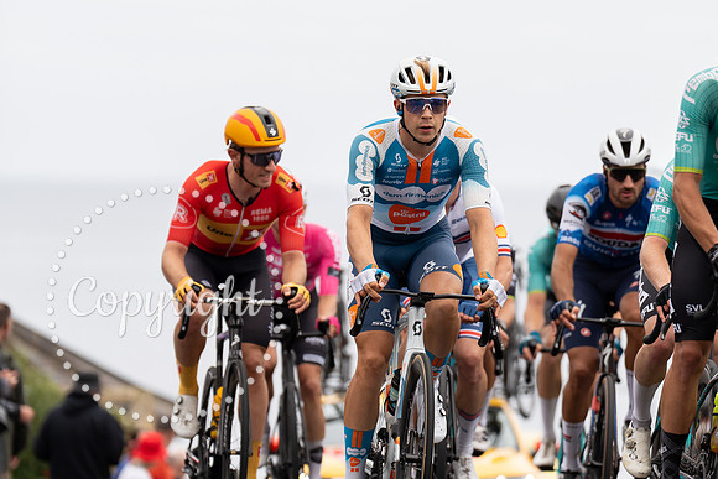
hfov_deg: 7.2
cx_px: 482
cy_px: 136
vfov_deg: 4.8
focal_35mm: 286
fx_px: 5714
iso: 320
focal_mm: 200
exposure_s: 1/1000
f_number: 3.5
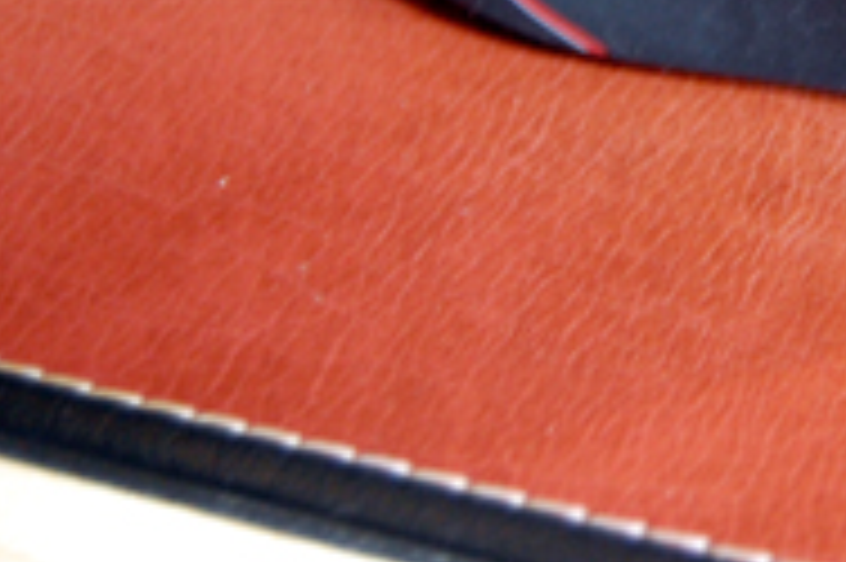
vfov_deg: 10.5
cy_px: -162
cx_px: 886
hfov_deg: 15.7
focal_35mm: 128
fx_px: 3005
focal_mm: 32
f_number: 4.5
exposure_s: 1/5
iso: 1600
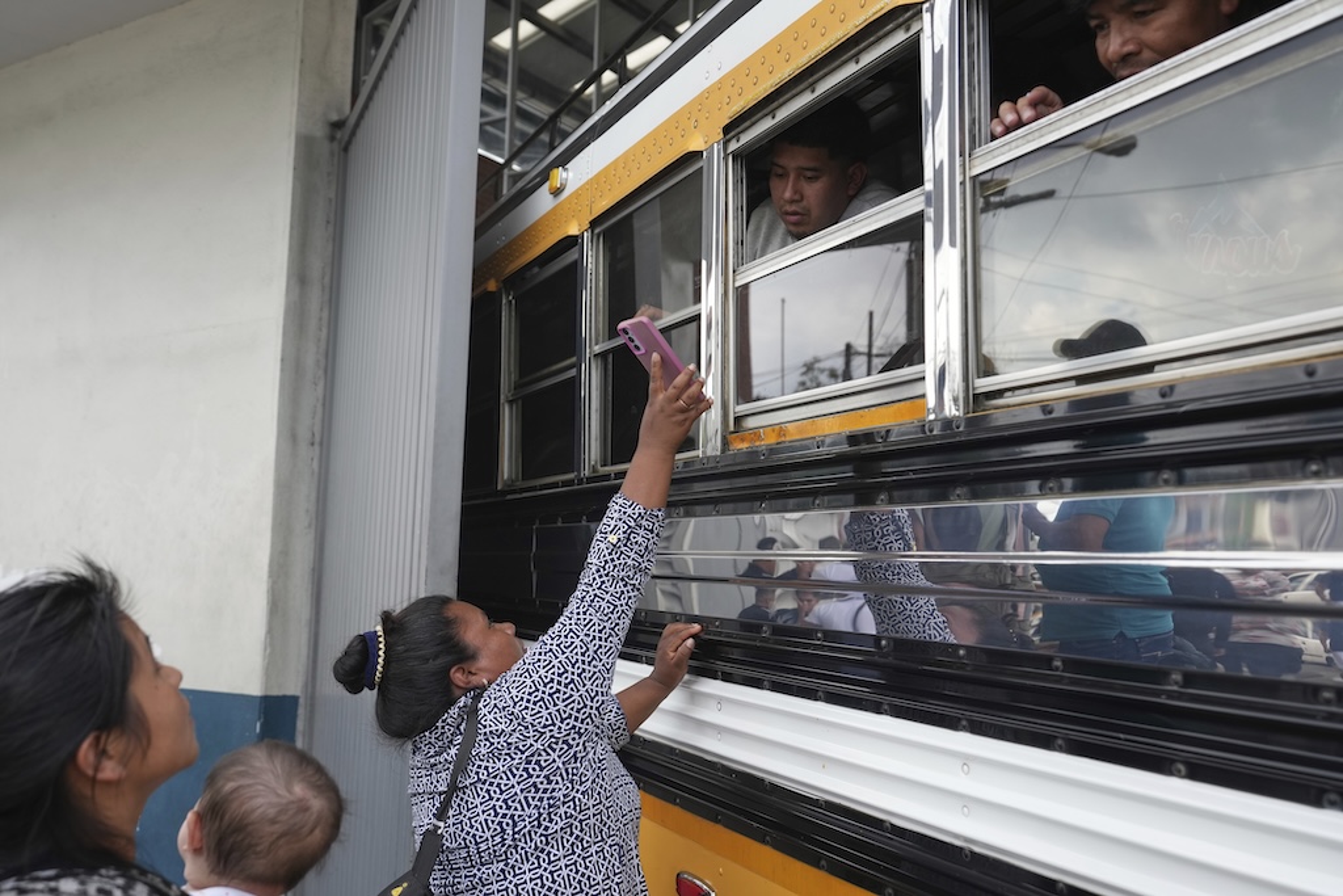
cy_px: 448
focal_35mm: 35
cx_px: 672
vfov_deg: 37.9
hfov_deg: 54.4
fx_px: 1306
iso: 640
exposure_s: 1/1000
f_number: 4
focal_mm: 35
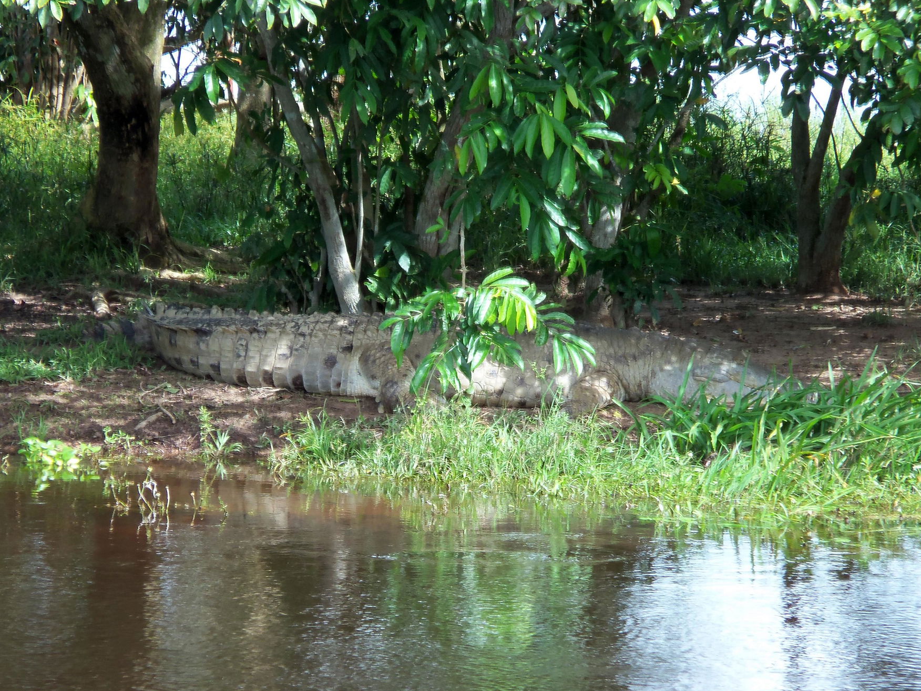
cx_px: 479
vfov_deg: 6.2
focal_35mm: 241
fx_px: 6414
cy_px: 339
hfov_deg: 8.2
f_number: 5.7
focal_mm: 39.4
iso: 80
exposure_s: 1/60
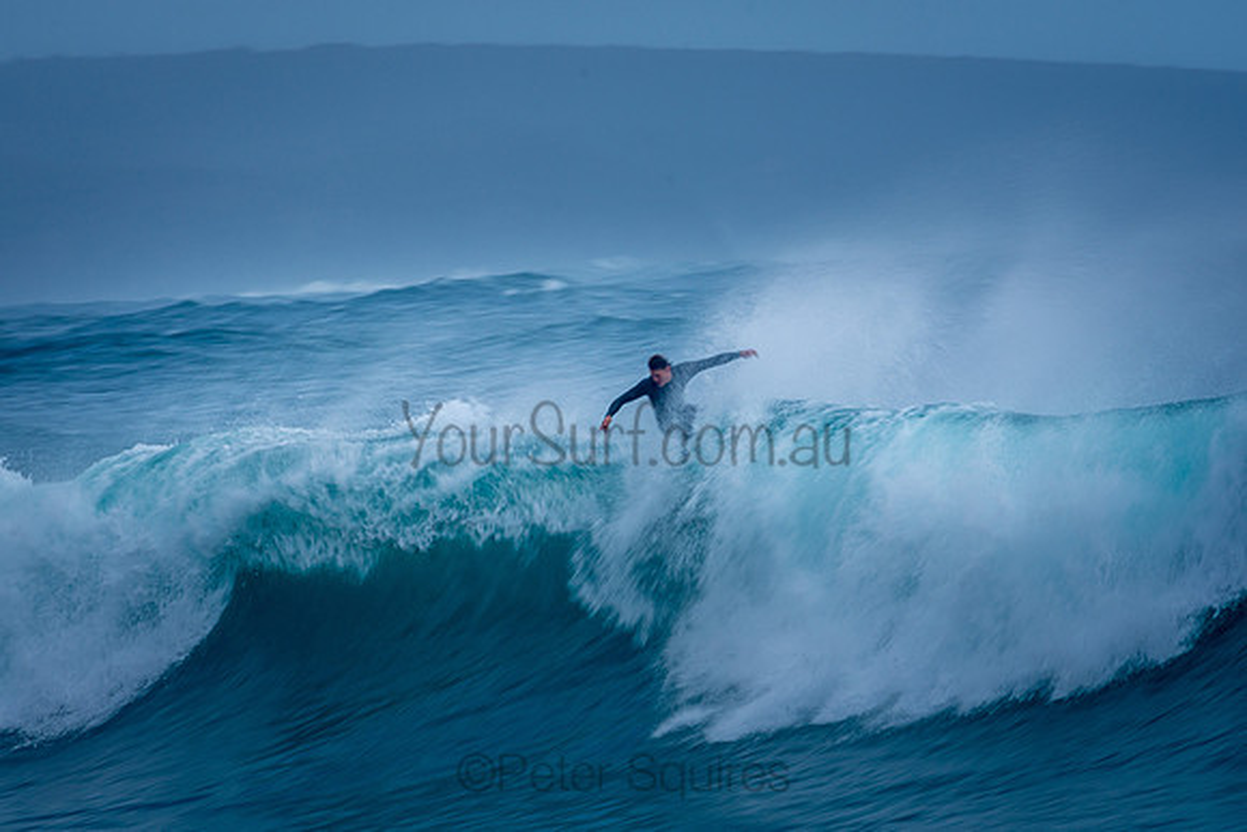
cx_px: 624
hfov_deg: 2.8
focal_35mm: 745
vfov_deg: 1.8
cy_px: 416
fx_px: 25815
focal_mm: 480
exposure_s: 1/40
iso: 100
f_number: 13
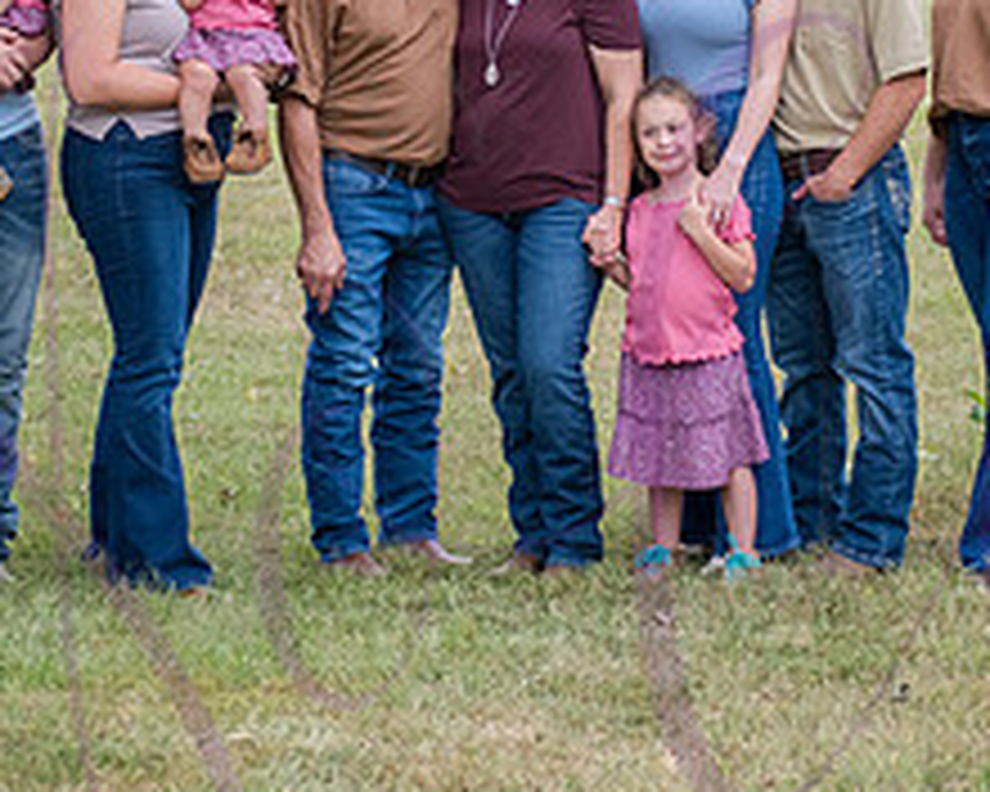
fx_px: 5801
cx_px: 504
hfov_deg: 9.8
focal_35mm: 198
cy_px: 106
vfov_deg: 7.8
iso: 400
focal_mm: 80
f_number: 4.5
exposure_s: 1/500
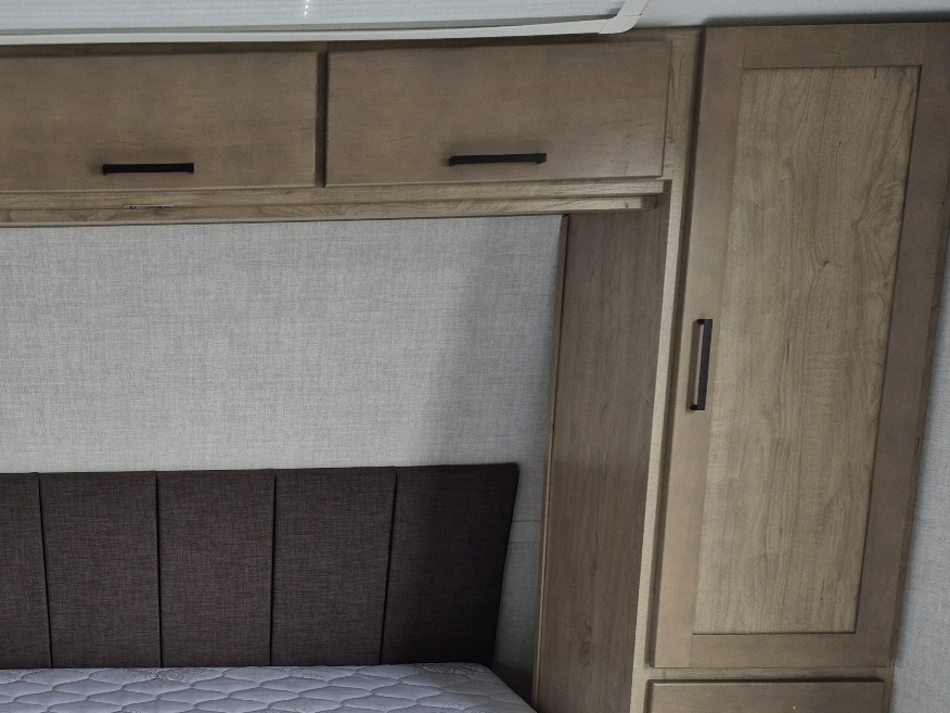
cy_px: 614
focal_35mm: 42
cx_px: 154
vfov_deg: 32.9
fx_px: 1153
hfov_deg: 42.2
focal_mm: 5.4
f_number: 1.8
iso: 100
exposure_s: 1/182
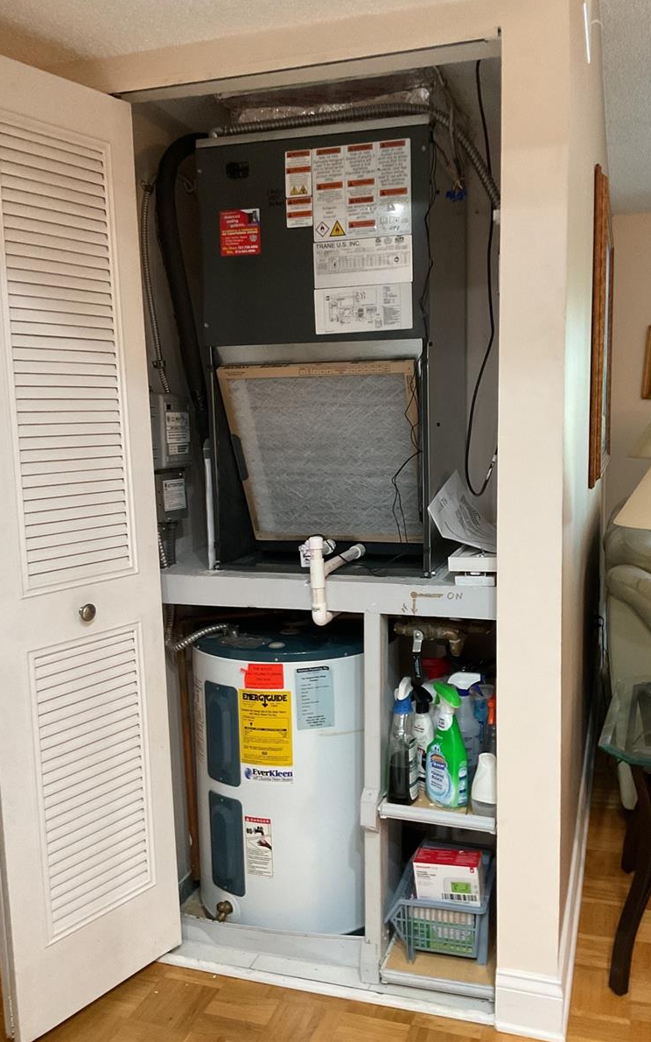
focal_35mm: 31
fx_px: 880
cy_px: 517
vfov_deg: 61.2
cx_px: 354
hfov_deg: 40.6
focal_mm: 3
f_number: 1.8
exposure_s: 1/60
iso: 250
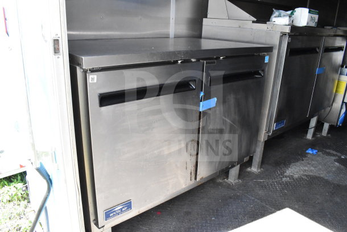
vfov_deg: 48.0
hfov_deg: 67.4
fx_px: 260
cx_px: 174
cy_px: 116
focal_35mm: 27
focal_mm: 18
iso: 6400
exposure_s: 1/500
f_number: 11
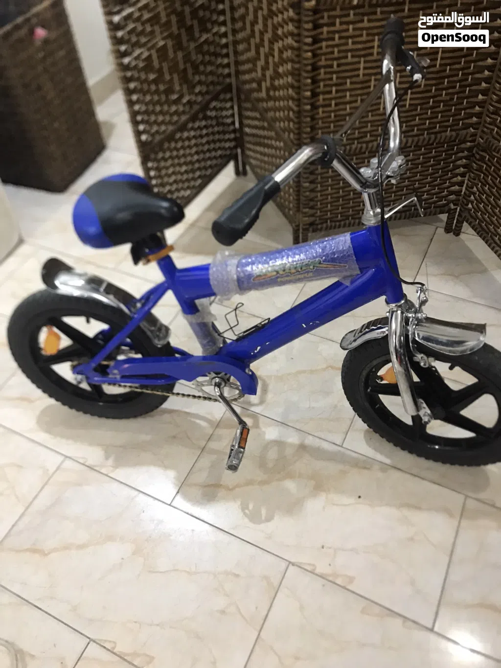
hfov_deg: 49.8
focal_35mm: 28
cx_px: 250
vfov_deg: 63.4
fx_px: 540
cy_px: 334
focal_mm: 3.99
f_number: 1.8
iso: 80
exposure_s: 1/17
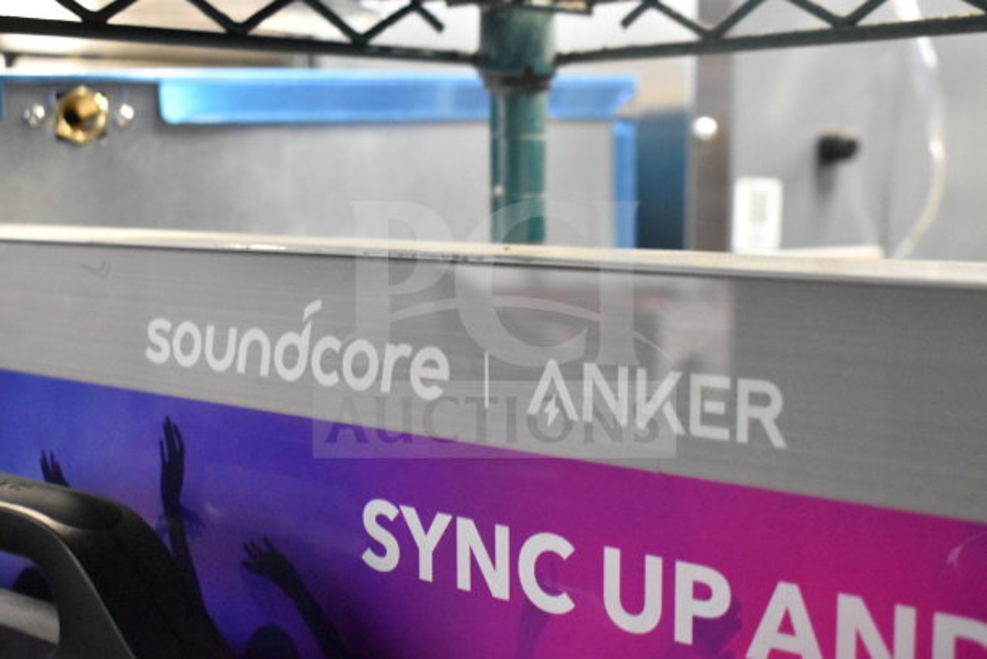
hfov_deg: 38.9
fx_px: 1398
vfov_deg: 26.5
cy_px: 330
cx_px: 494
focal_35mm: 51
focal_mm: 34
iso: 10000
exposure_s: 1/50
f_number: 4.5
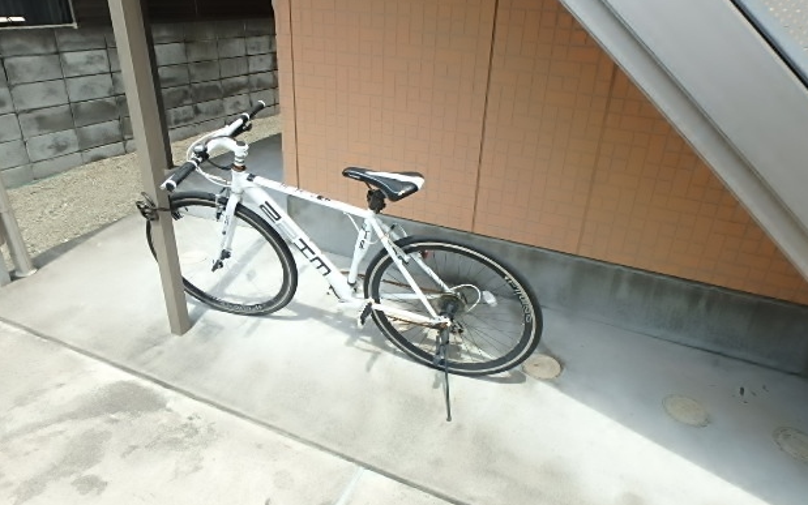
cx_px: 405
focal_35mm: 23
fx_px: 507
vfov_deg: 53.0
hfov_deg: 77.2
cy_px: 243
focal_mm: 3.7
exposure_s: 1/800
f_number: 3.5
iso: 125
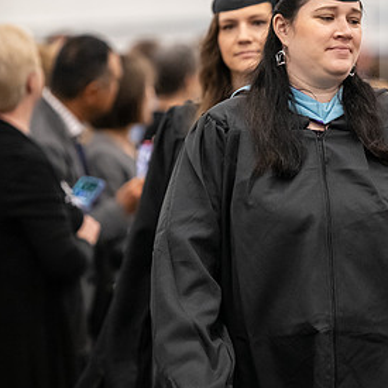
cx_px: 337
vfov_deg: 5.9
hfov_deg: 5.9
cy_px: 133
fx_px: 3754
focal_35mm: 296
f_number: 3.2
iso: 3200
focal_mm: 165
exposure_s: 1/200
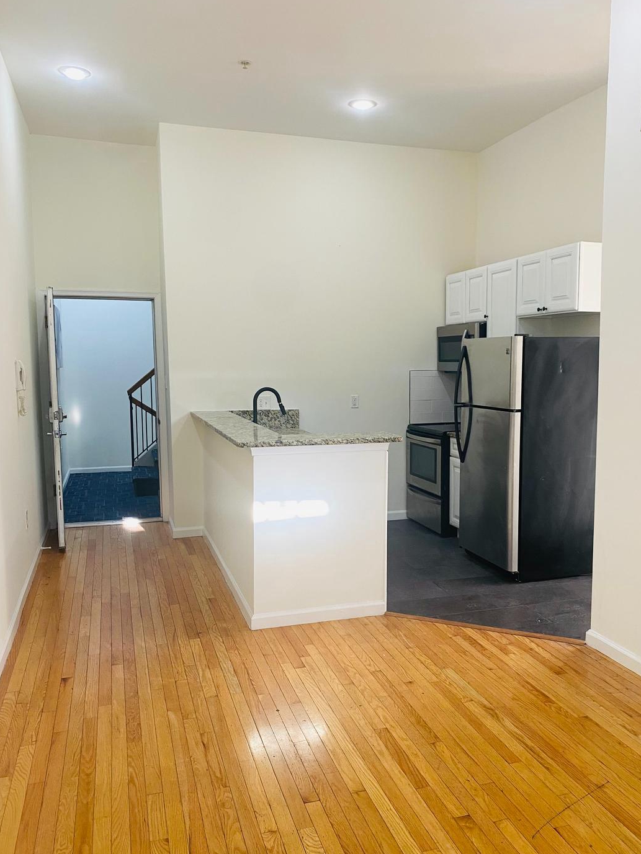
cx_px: 356
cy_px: 450
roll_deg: -0.4
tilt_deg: -6.2
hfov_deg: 48.1
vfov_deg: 61.6
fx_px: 716
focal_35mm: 29
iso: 80
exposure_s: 1/60
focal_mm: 4.25
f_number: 1.8
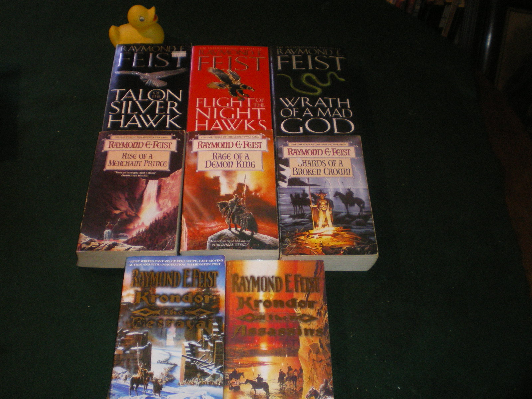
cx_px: 266
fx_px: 584
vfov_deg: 37.7
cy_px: 200
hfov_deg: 49.0
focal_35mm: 38
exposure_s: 1/50
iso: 400
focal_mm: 6.3
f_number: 3.1
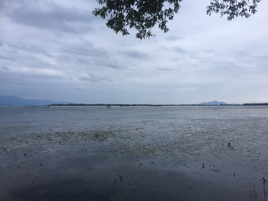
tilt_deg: +1.9
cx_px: 134
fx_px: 225
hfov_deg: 61.7
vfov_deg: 48.2
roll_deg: -0.4
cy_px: 100
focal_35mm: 29
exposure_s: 1/15
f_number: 2.2
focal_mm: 4.15
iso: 40
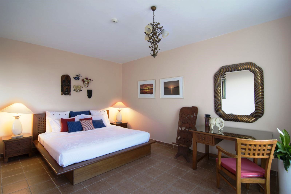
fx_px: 133
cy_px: 97
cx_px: 146
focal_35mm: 16
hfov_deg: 95.0
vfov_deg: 72.1
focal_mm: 11
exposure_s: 3
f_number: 11
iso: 200
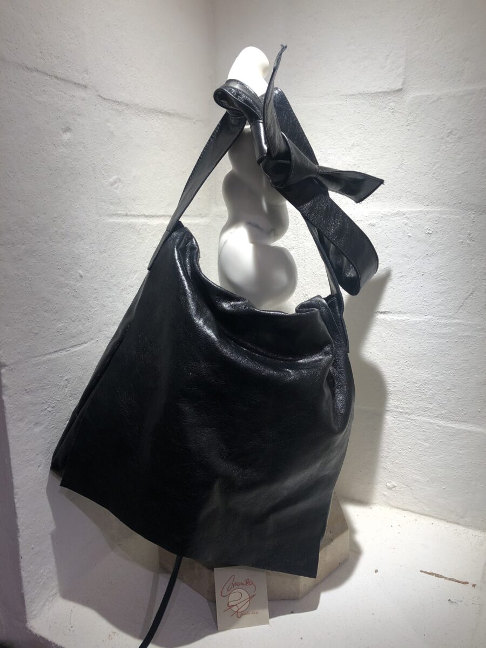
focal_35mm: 28
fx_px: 524
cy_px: 324
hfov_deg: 49.7
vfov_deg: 63.4
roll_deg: +1.2
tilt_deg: -10.7
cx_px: 243
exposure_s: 1/33
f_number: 1.8
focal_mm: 4
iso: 20
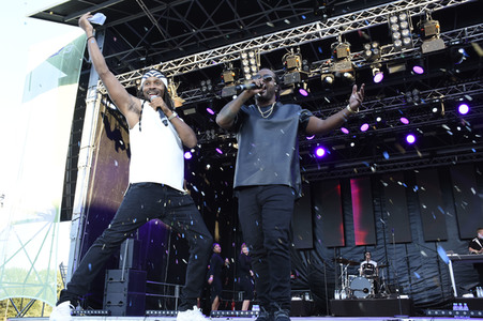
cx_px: 242
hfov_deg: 57.3
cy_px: 160
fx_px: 442
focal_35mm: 33
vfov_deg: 39.9
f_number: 10
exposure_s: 1/80
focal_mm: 22
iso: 720
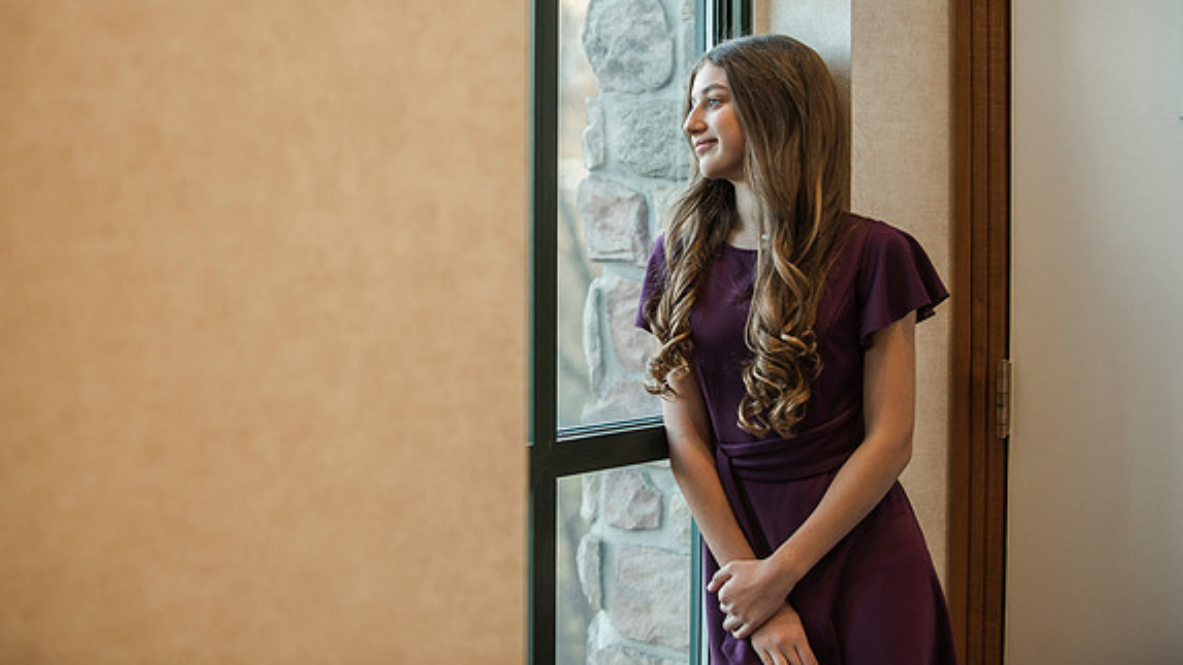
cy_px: 251
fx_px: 2572
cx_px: 571
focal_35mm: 82
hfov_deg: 25.9
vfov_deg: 14.7
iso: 1000
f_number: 2.8
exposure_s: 1/200
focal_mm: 70
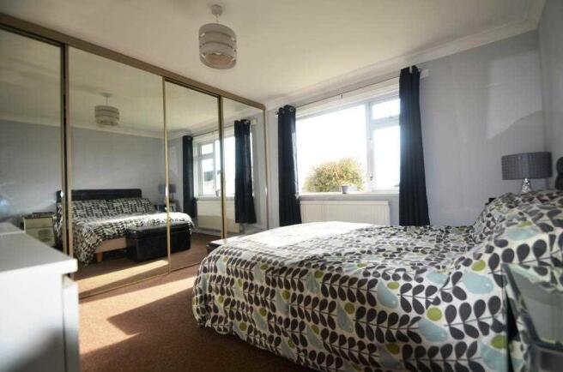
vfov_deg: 77.0
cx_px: 282
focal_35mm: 15
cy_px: 186
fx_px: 234
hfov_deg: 100.5
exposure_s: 1/200
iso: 160
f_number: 3.5
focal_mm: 10
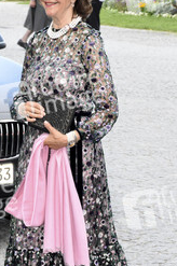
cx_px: 80
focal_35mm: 243
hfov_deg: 5.6
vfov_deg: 8.5
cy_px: 151
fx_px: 1797
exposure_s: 1/100
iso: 1250
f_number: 13
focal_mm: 100
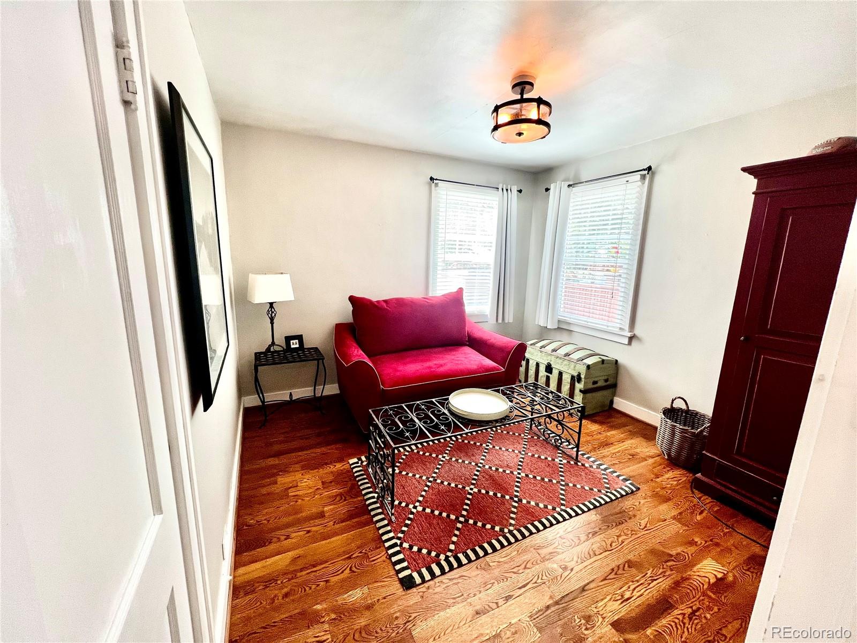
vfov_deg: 89.9
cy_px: 322
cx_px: 428
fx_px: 322
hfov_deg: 106.2
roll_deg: -1.0
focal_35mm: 13
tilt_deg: -11.0
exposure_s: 1/120
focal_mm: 1.57
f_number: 1.8
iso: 100
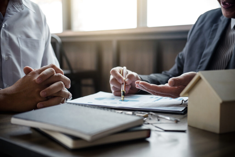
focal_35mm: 53
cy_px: 78
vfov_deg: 25.5
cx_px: 118
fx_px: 346
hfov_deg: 37.5
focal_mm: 35
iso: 500
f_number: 2.5
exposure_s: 1/100
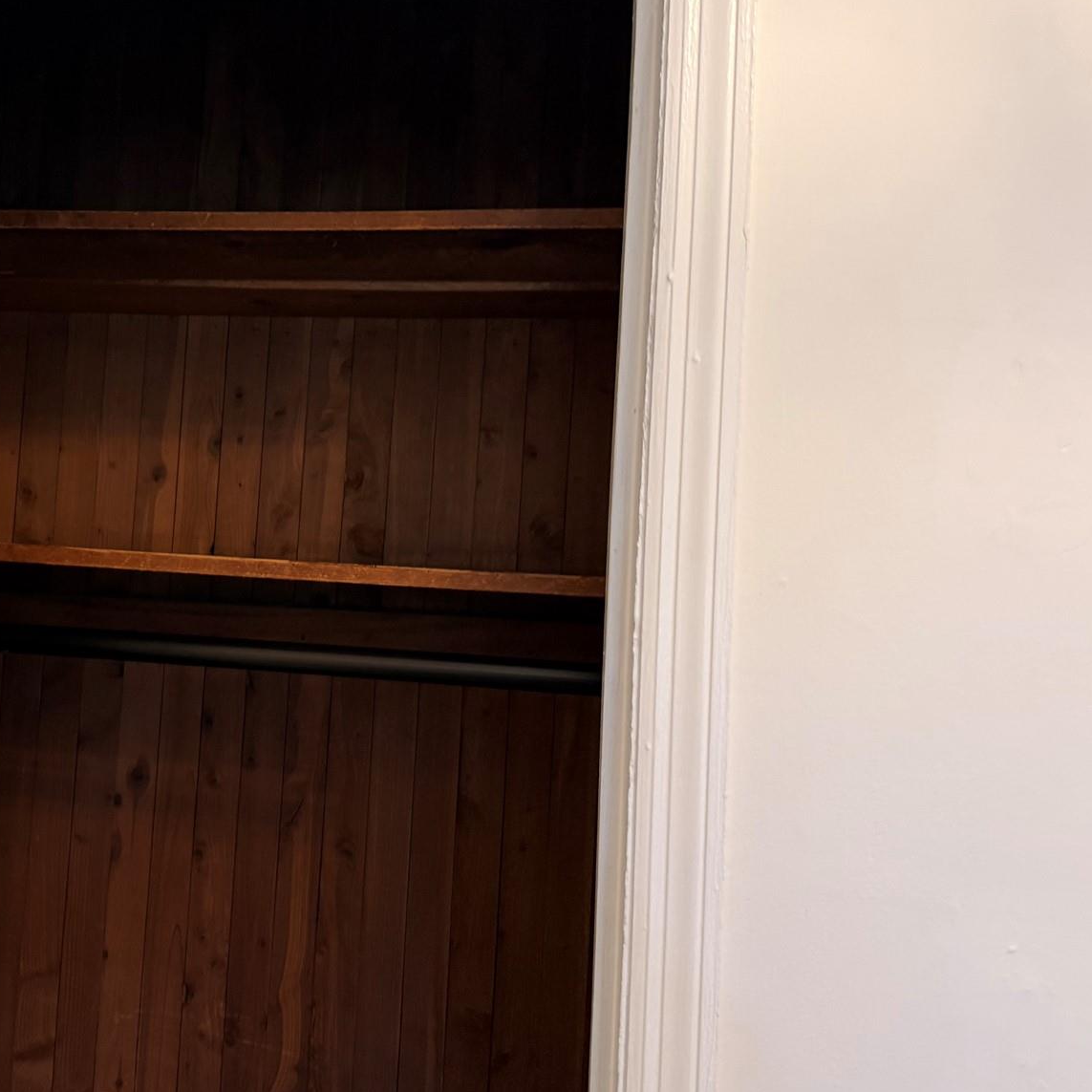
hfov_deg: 42.2
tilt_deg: +3.2
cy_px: 529
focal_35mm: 38
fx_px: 1356
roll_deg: -2.5
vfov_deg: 43.9
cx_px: 246
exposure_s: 1/60
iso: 250
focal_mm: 6.76
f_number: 1.78
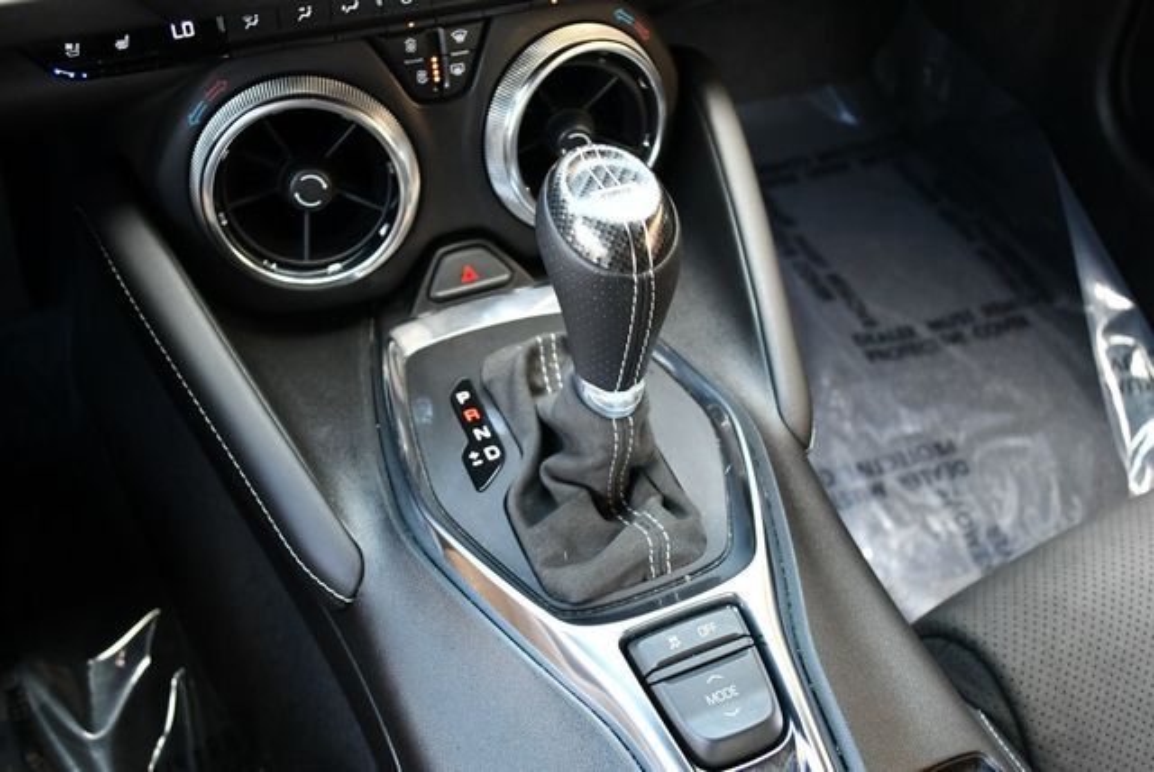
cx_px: 577
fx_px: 1155
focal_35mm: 36
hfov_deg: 53.1
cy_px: 386
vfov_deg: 36.9
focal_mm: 18
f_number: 3.5
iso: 1600
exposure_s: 1/125
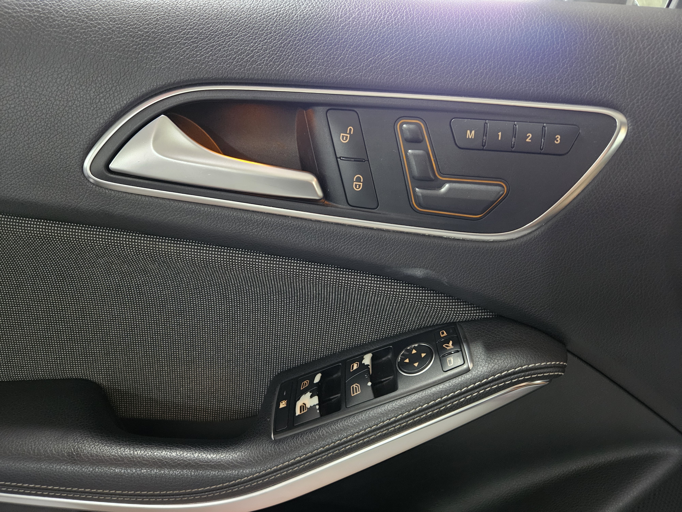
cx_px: 341
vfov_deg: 58.9
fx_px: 453
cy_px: 256
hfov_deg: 73.9
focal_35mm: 23
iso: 800
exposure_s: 1/24
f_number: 1.8
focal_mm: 5.4
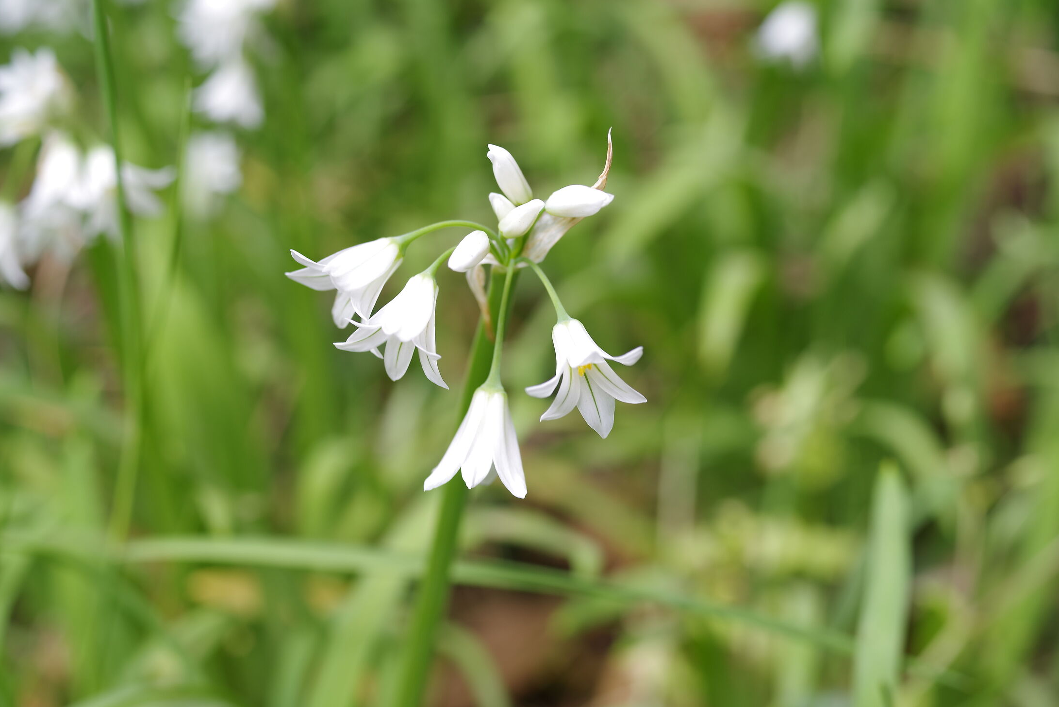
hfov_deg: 36.2
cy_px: 370
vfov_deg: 24.6
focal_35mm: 55
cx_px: 563
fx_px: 1618
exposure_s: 1/50
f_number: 6.3
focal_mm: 50
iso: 100
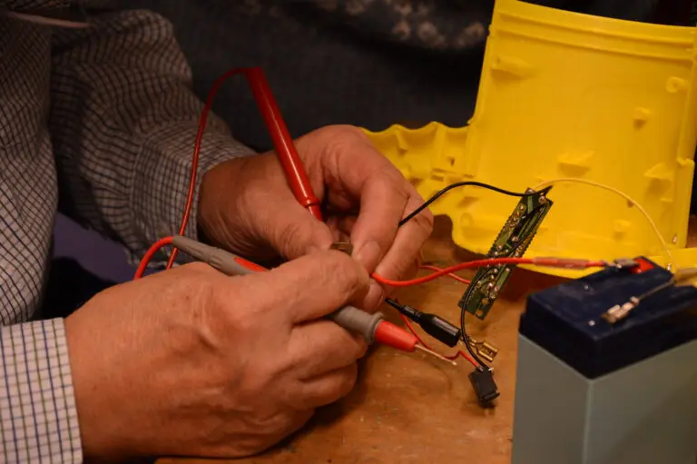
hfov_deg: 20.6
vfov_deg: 13.8
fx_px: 1915
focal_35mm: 99
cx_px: 348
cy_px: 232
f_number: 5.3
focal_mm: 66
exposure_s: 1/20
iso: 400
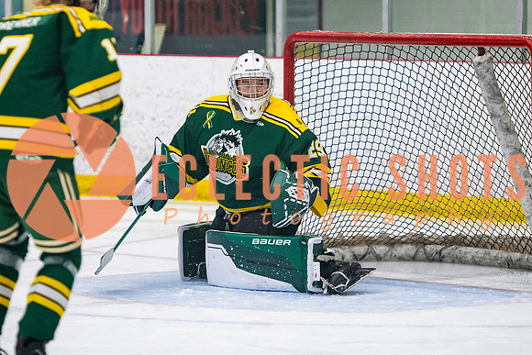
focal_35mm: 240
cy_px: 122
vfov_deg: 5.7
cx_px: 250
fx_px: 3552
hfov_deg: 8.6
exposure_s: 1/640
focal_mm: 145
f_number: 3.2
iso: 2500
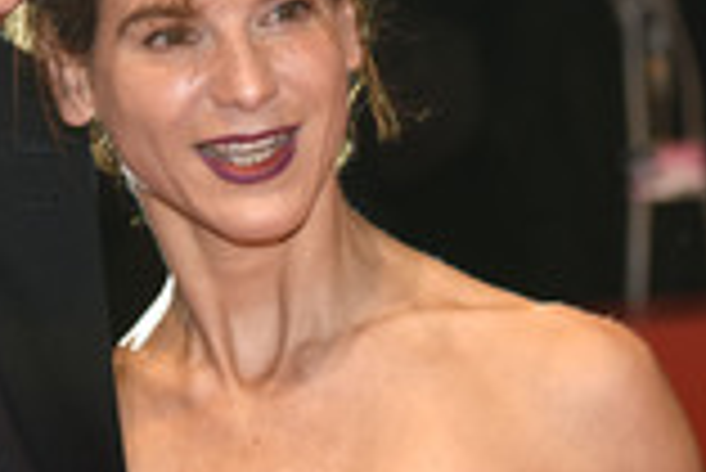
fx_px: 5908
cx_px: 29
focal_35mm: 301
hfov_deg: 6.8
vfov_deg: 4.6
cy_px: 220
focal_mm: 70
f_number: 3.2
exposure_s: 1/500
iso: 640
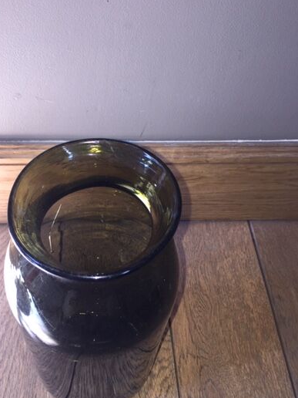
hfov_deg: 39.5
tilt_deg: -56.8
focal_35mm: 36
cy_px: 230
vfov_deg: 51.2
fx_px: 413
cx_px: 118
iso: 32
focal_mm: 4.15
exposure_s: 1/50
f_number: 2.2
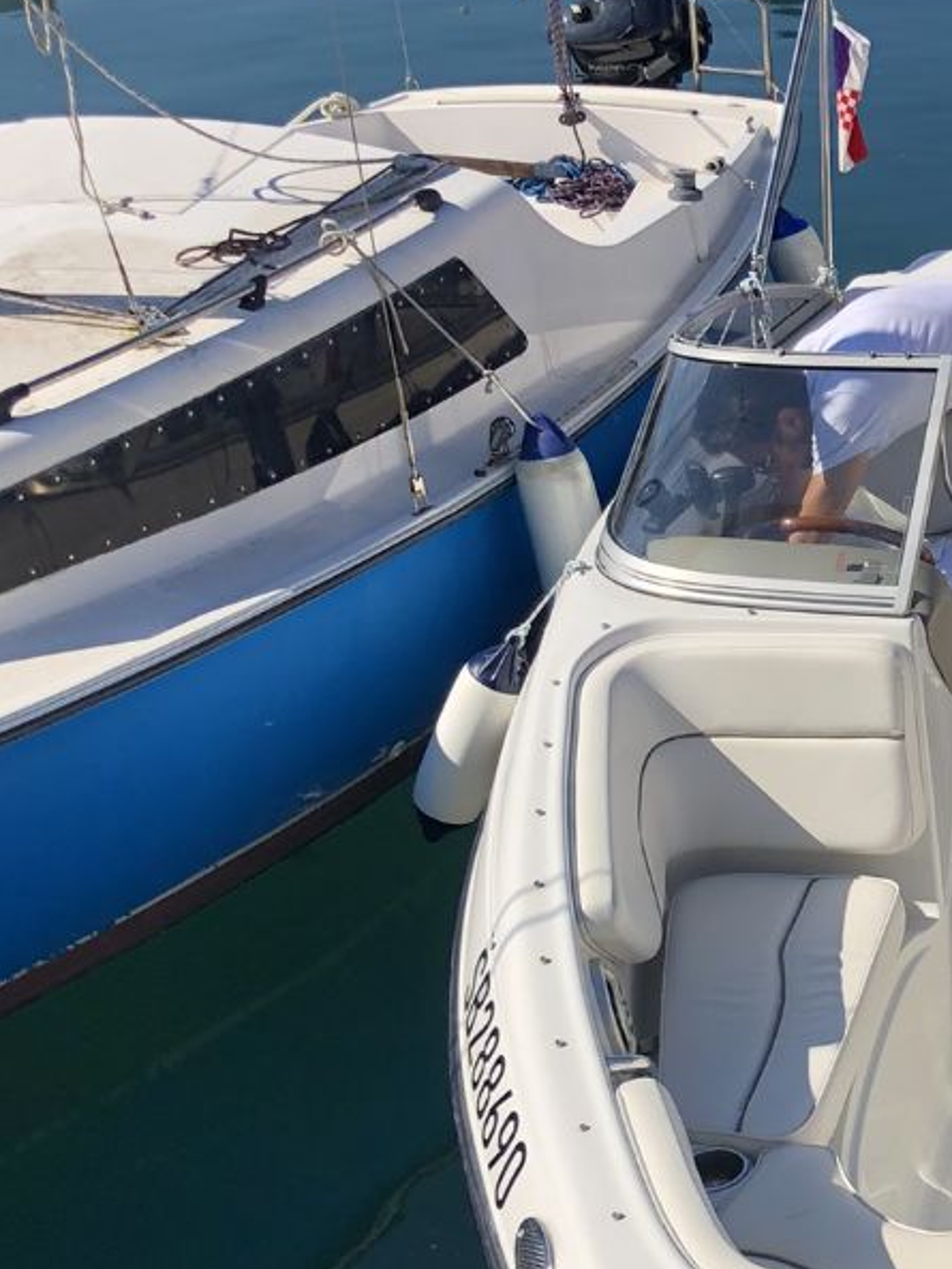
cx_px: 1119
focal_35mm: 68
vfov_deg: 28.5
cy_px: 794
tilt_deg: -27.9
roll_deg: -0.1
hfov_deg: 20.3
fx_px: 2493
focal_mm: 4
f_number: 1.8
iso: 20
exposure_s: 1/2667
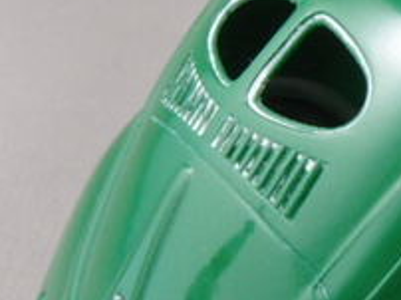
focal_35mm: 111
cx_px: 603
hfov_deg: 16.2
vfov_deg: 13.3
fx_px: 1284
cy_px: 151
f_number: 8
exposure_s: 1.6
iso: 100
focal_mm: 6
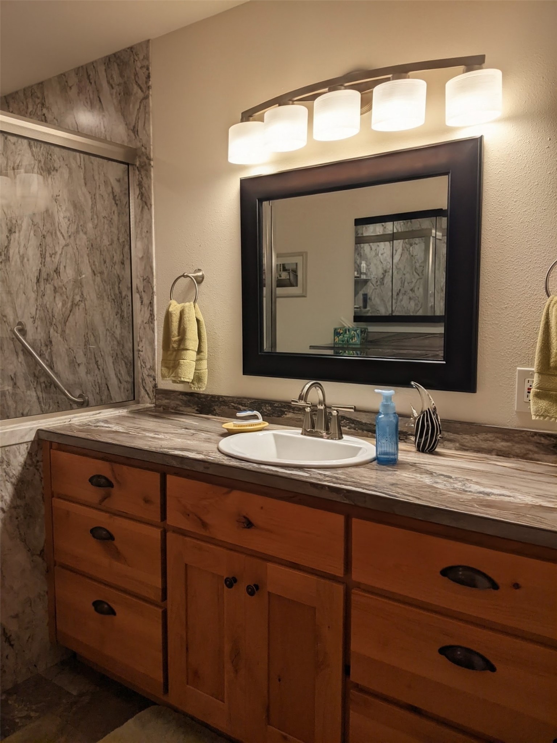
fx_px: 579
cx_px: 278
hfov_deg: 51.4
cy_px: 372
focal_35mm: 27
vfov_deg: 65.3
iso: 49
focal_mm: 4.44
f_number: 1.8
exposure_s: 1/156
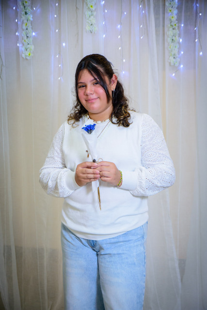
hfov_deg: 17.5
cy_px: 155
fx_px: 672
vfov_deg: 26.0
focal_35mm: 78
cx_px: 104
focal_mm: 52
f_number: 4
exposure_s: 1/80
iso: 1000
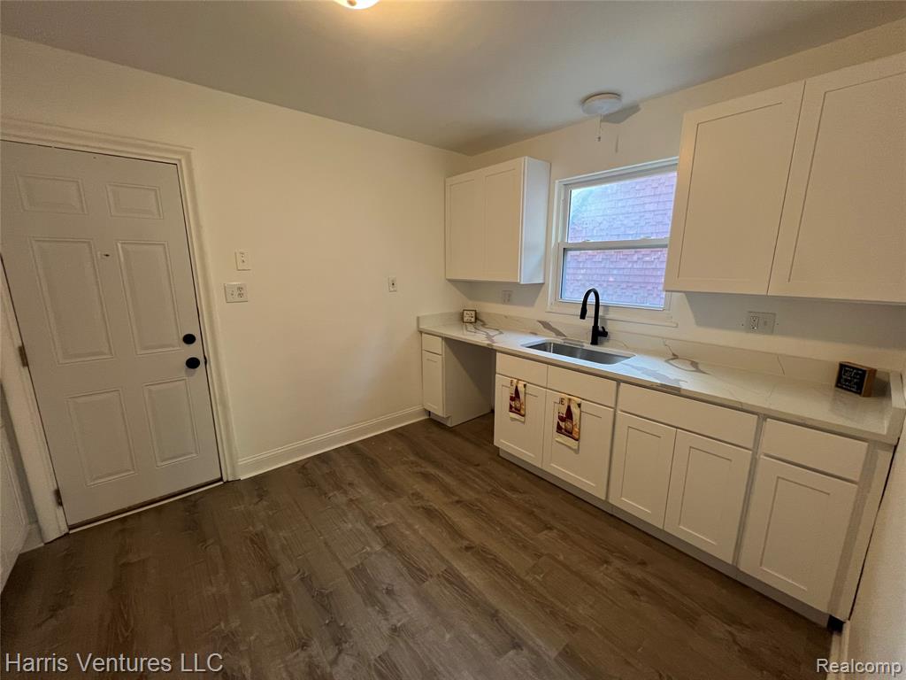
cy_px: 340
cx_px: 453
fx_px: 340
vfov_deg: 89.9
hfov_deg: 106.2
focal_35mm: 13
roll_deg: +0.2
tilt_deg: -12.3
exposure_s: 1/60
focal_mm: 1.57
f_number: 1.8
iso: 250
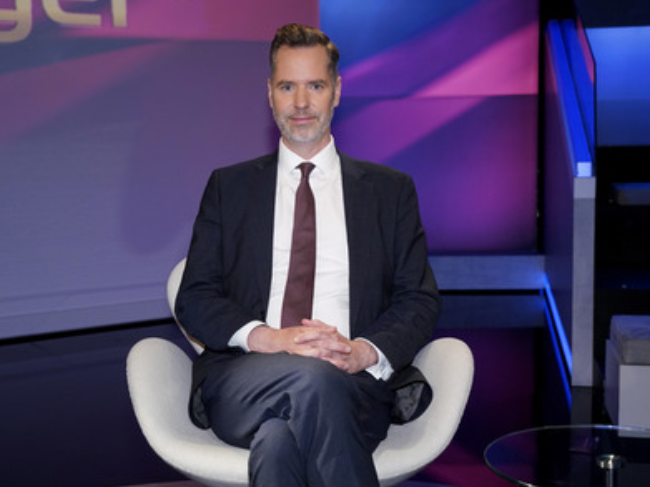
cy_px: 246
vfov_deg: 35.1
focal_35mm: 41
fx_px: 770
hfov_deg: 45.8
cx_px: 305
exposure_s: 1/125
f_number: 5
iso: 2000
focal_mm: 37
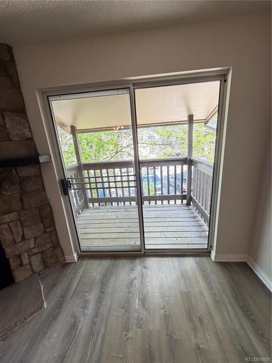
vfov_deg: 102.1
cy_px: 182
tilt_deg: -15.5
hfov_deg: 85.7
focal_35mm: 14
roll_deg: +3.9
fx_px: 147
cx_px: 136
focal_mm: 2.22
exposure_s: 1/100
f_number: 2.2
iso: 320
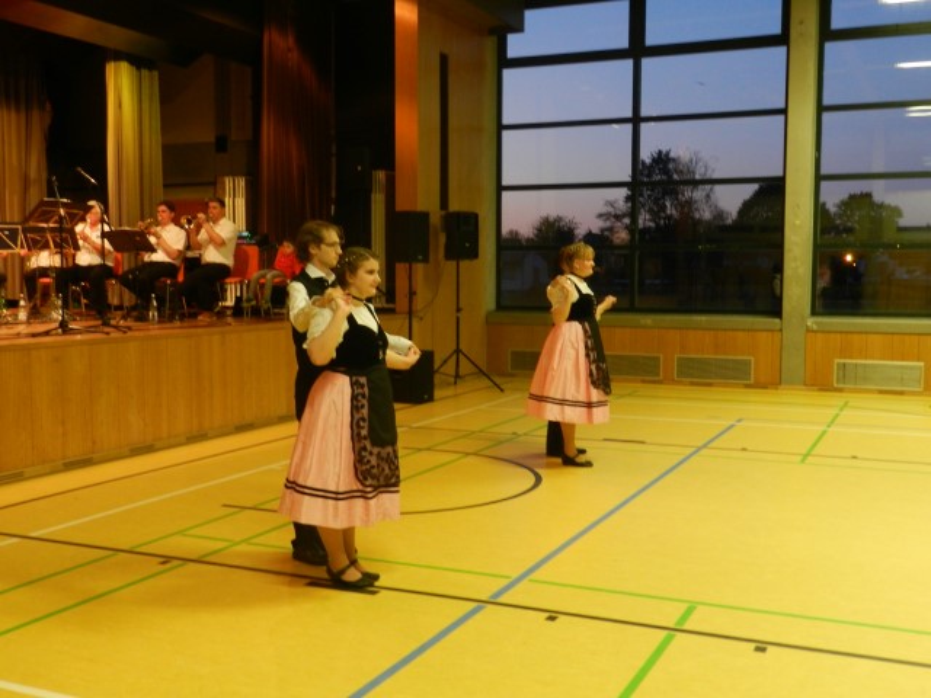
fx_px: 1022
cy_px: 349
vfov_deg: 37.7
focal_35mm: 38
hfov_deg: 49.0
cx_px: 466
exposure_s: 1/13
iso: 400
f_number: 4
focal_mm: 6.7
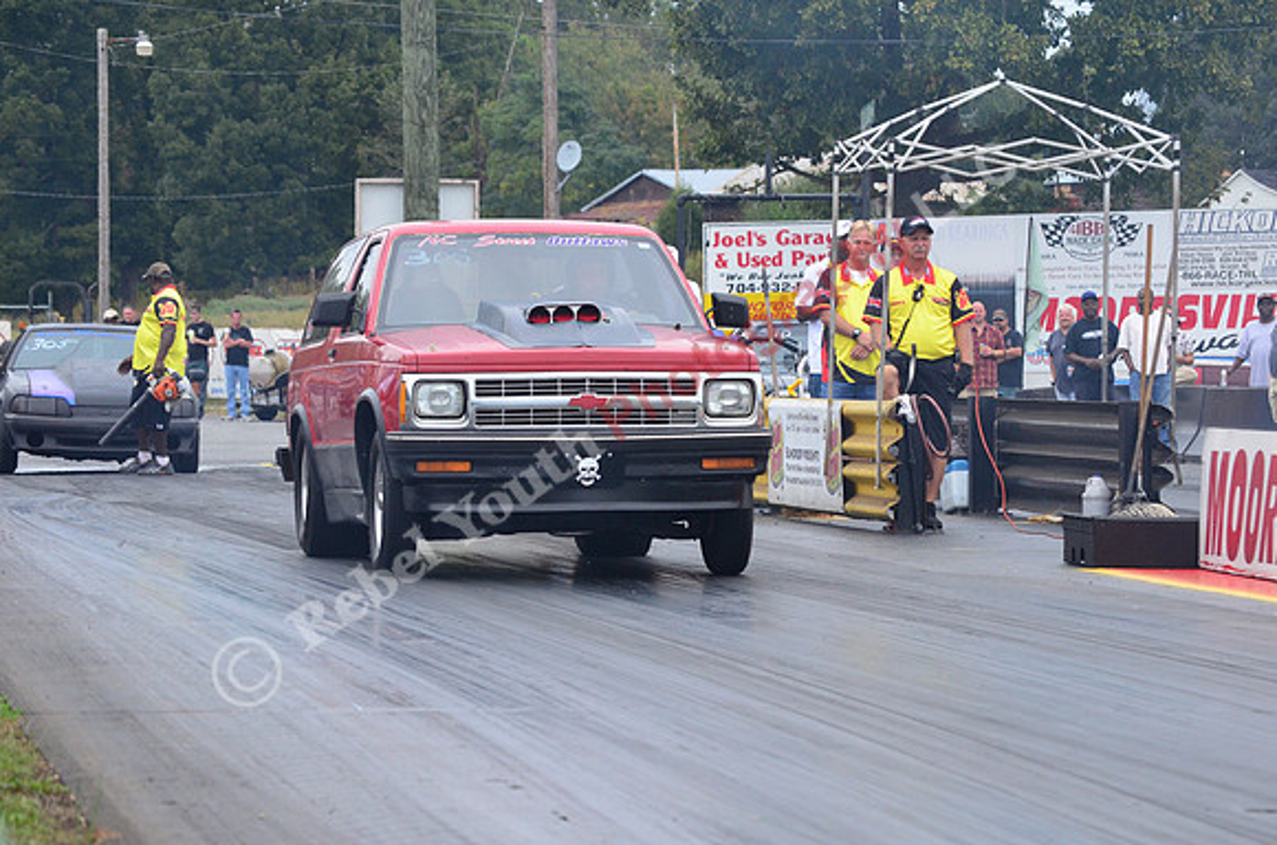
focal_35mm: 153
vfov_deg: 8.9
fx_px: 5415
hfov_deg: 13.4
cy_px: 422
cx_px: 638
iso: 1000
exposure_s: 1/1000
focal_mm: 102
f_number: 8
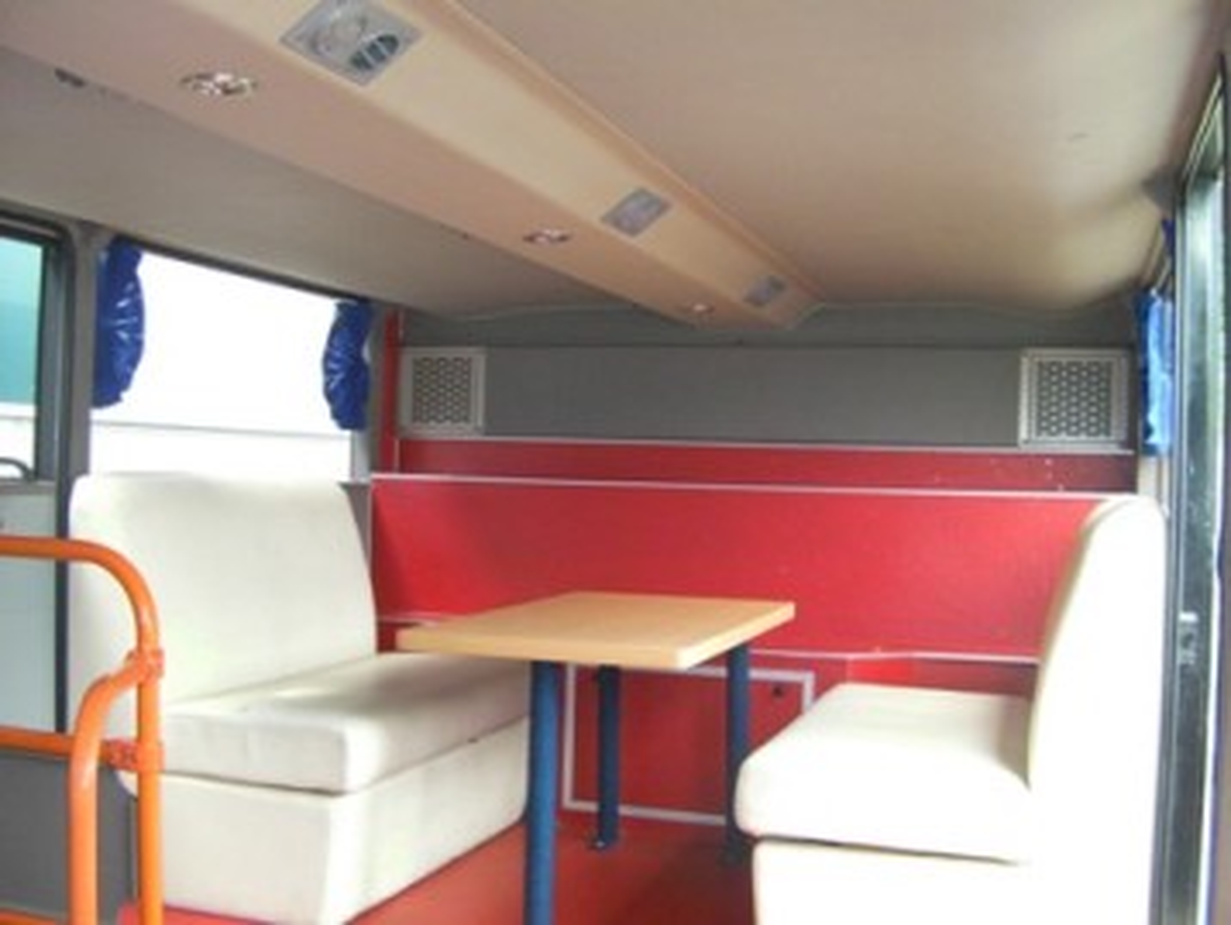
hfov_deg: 48.9
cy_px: 462
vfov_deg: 37.8
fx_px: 1352
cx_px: 616
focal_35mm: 38
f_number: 3.5
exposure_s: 1/30
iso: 245
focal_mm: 6.8
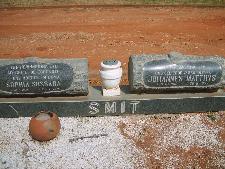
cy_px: 84
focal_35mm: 35
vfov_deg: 40.7
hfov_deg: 52.6
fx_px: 227
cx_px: 112
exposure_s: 1/180
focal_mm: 5.8
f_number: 7.1
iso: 50
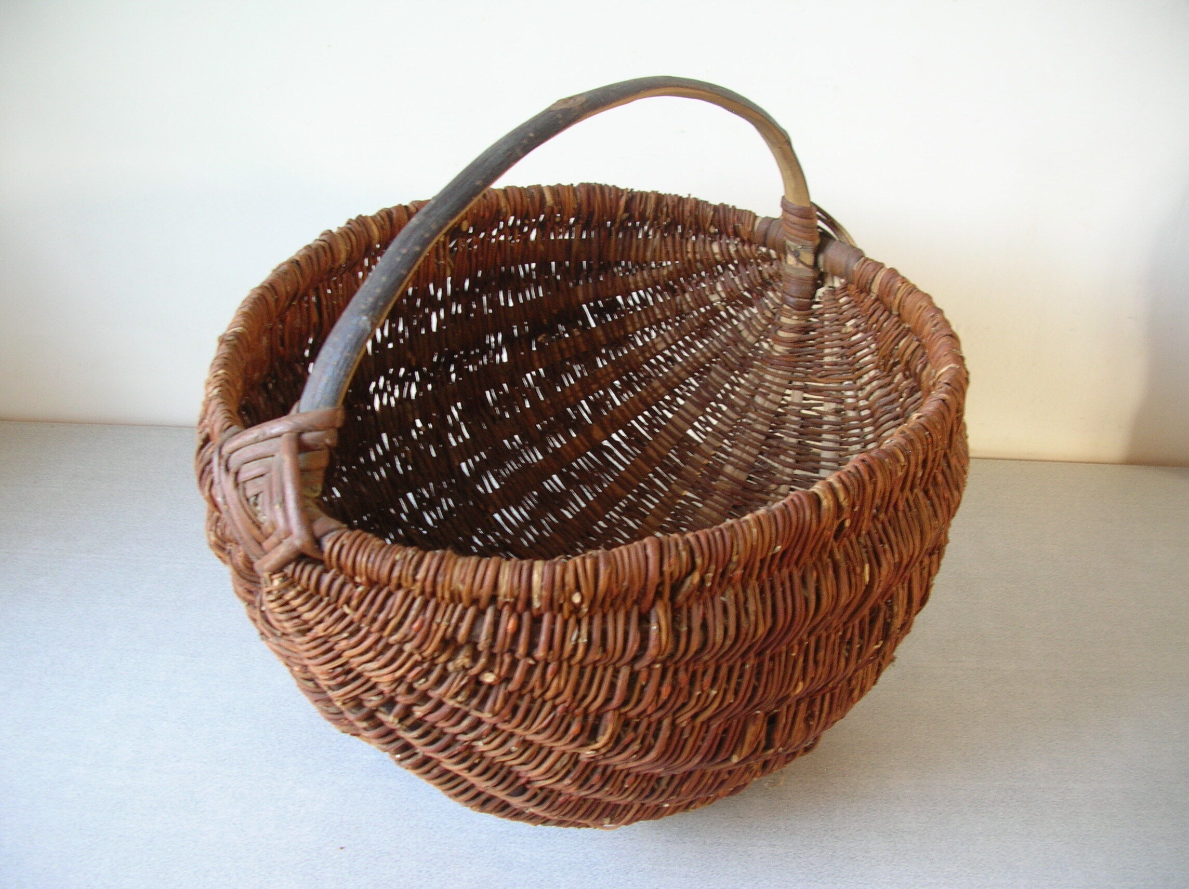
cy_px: 444
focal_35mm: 35
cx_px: 594
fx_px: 1201
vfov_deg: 40.6
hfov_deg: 52.7
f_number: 2.8
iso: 50
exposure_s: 1/6.1
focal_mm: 5.8
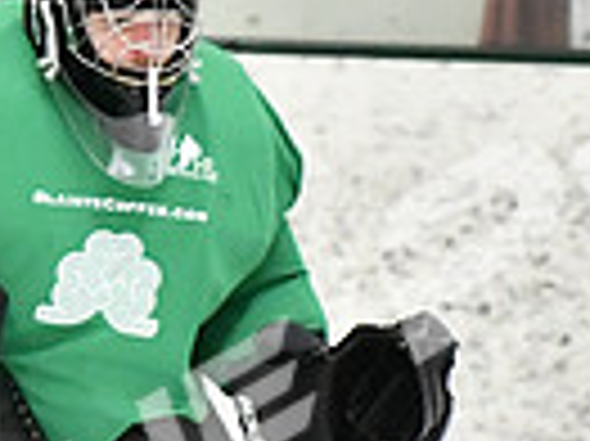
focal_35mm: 1281
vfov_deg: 1.2
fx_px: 21814
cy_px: 430
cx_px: 131
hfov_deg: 1.5
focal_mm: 200
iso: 5000
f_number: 2.8
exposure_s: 1/1250
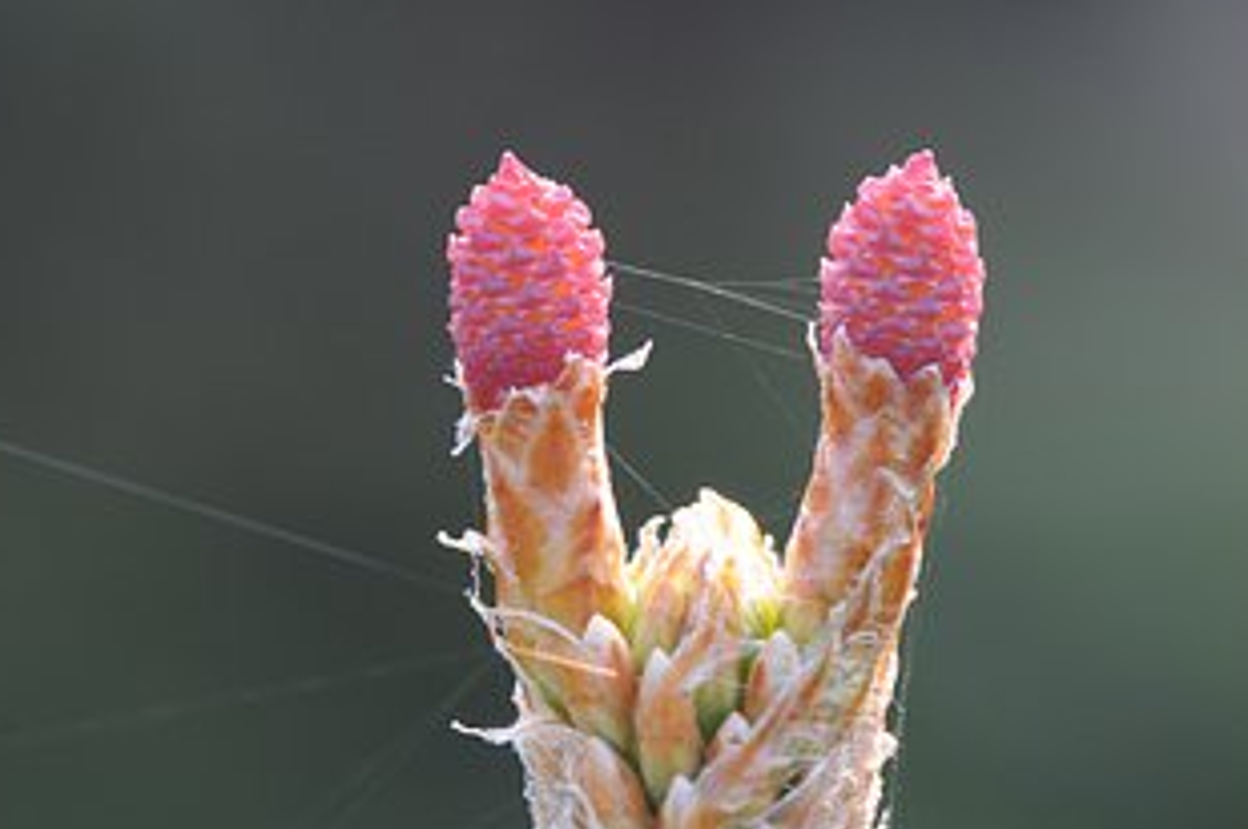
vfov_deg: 5.3
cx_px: 717
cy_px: 491
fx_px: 8998
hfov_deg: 7.9
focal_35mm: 260
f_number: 11
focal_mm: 105
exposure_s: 1/80
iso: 400
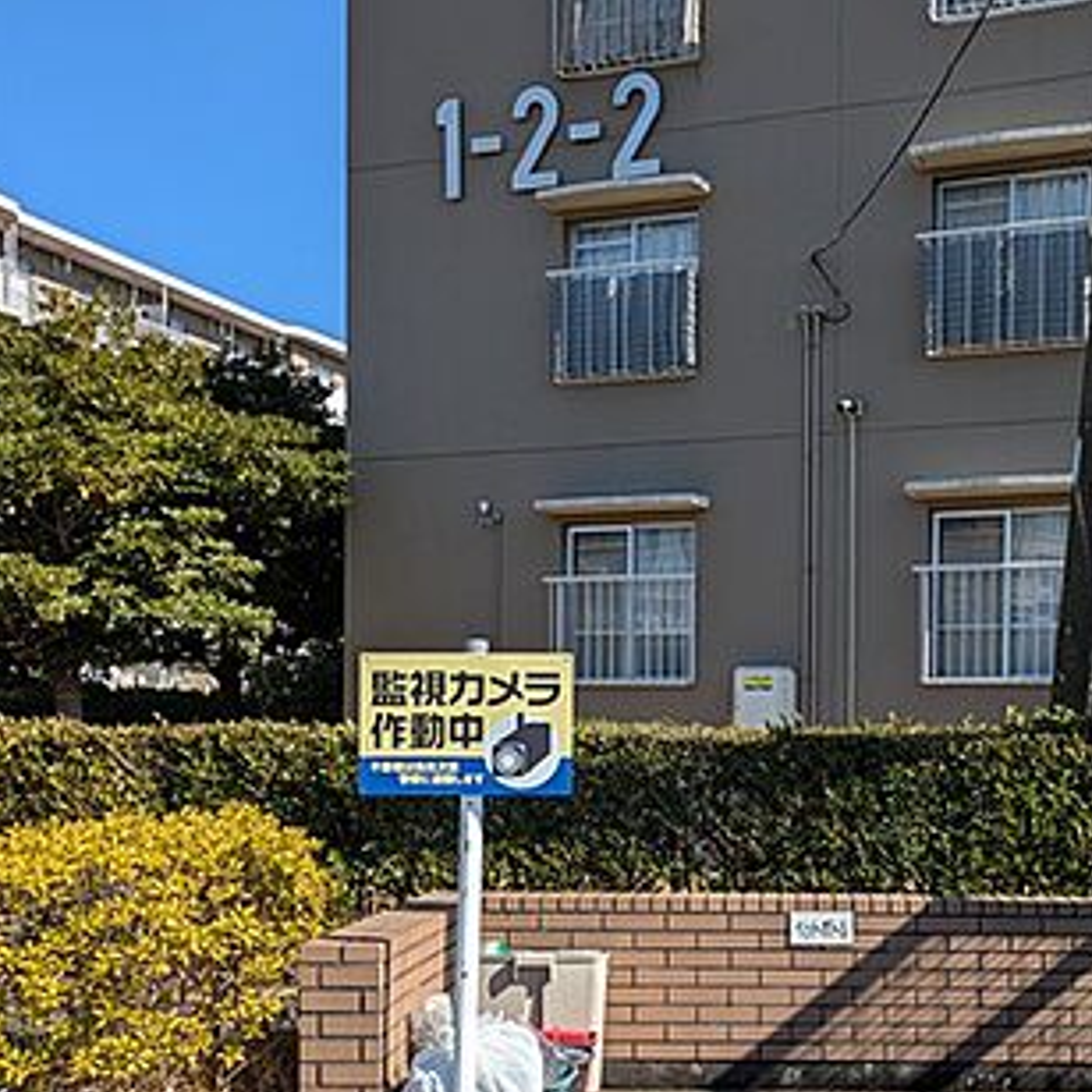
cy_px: 730
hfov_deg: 38.2
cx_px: 815
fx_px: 1535
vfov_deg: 38.7
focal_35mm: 43
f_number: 1.89
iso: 40
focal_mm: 5.43
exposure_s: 1/1733
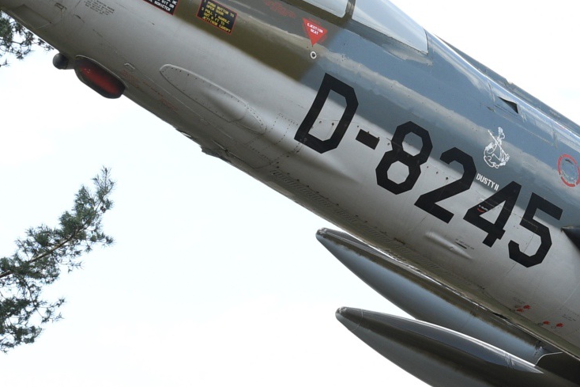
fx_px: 2529
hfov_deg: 12.9
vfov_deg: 8.7
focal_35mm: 157
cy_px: 252
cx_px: 578
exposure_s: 1/160
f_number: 6.3
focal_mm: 32
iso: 200
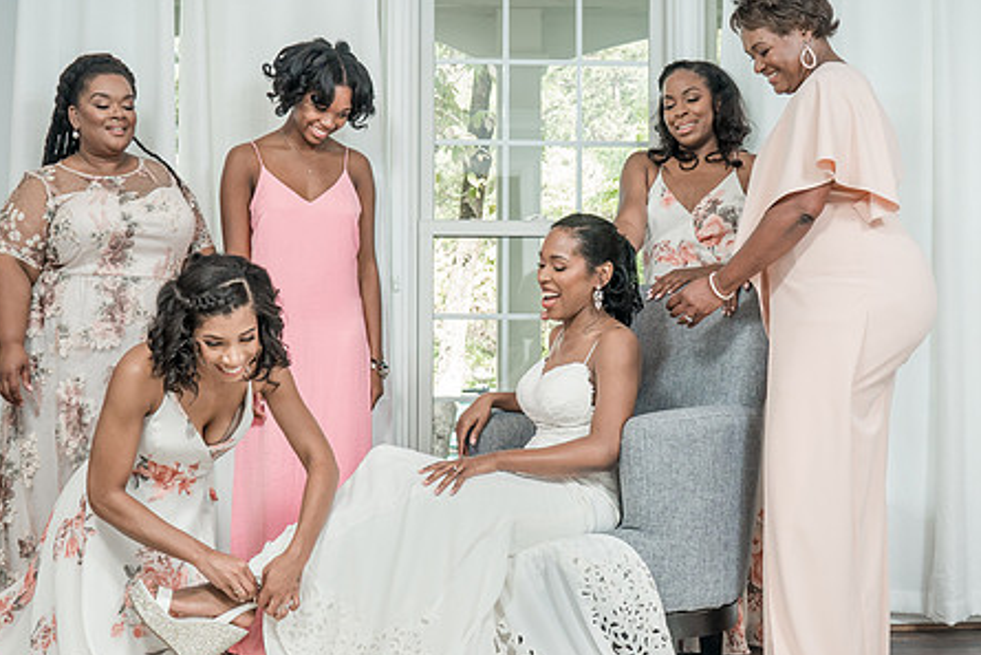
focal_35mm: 51
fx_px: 1390
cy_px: 384
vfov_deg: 26.5
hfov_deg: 38.9
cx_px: 523
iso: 1600
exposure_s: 1/200
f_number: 5.6
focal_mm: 35
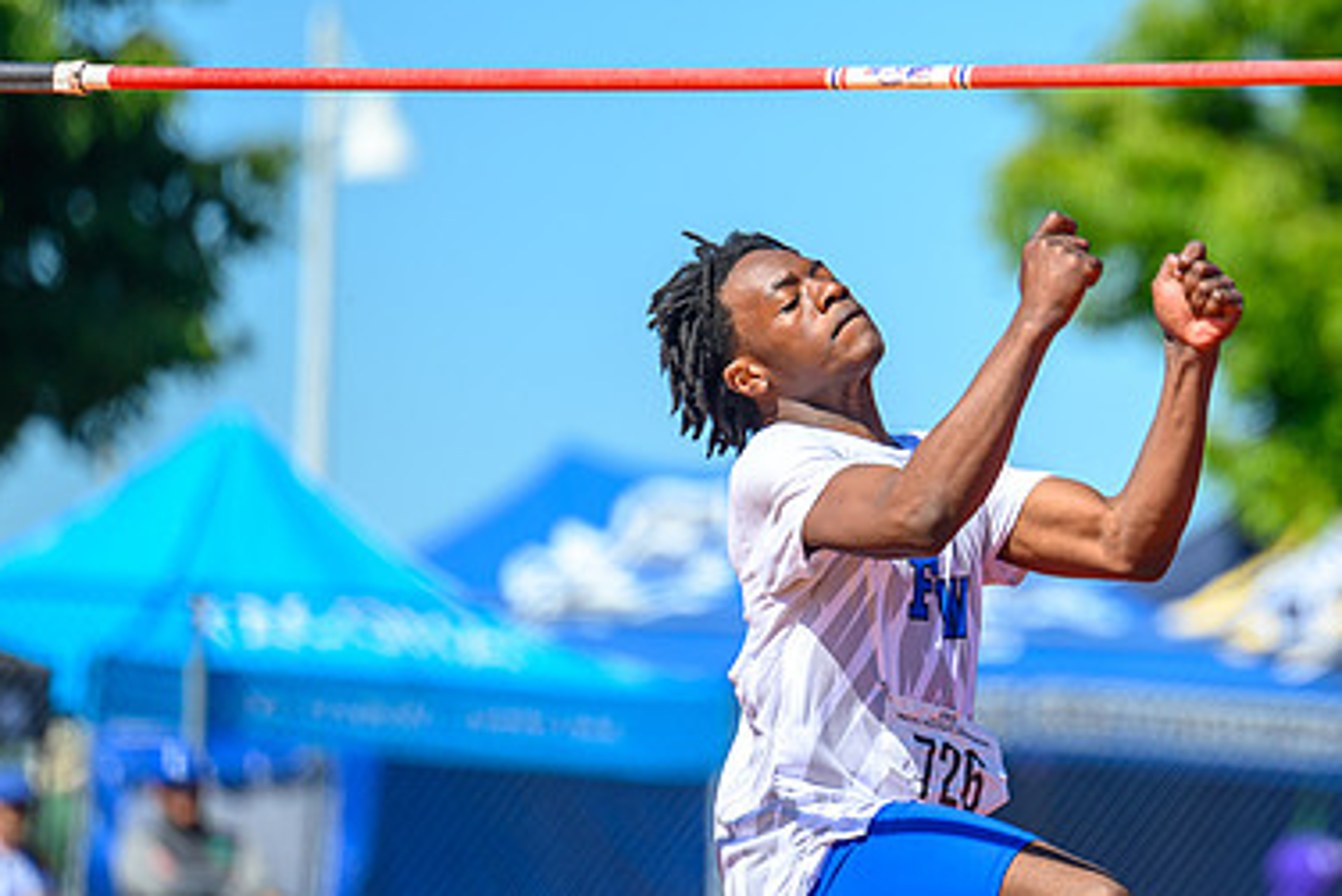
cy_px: 432
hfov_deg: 5.2
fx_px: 14767
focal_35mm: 396
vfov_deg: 3.5
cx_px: 987
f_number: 2.8
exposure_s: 1/1600
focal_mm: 200
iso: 110
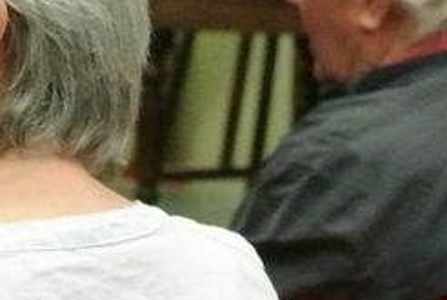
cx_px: 145
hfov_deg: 7.8
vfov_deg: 5.2
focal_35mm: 263
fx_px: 3271
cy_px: -30
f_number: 4
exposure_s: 1/125
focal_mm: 30
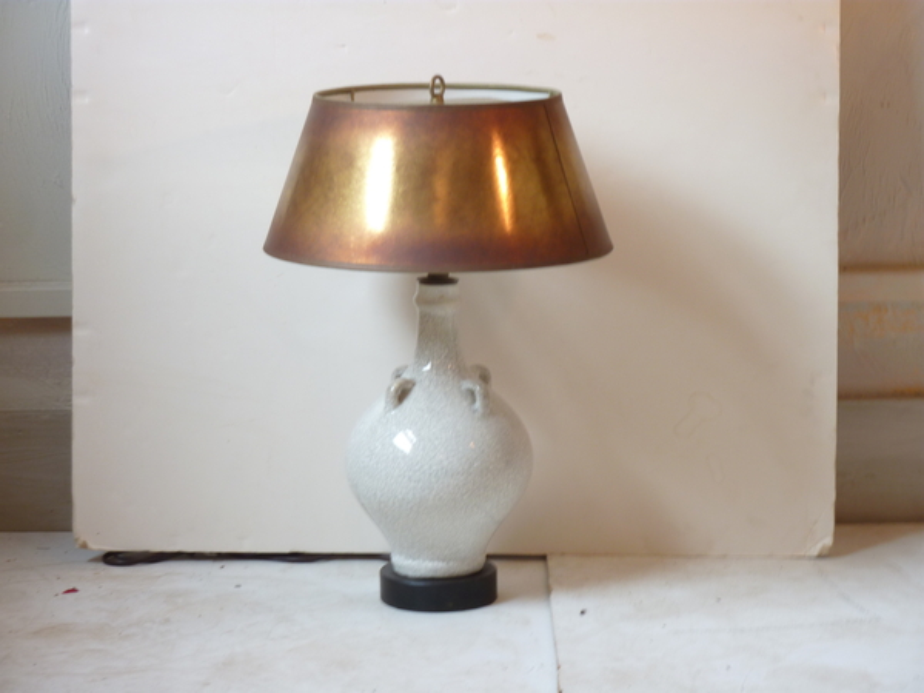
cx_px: 462
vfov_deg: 13.3
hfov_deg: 17.7
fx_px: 2963
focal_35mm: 111
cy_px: 346
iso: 80
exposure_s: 1/8
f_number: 4.4
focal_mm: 18.2
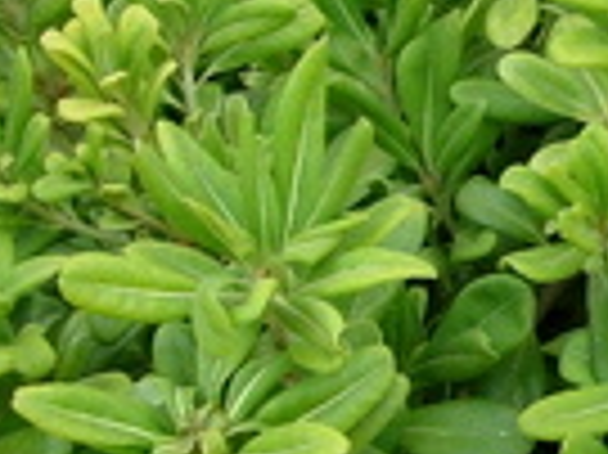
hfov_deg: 8.4
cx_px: 1202
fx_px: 3948
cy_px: 409
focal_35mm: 225
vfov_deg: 6.6
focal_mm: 7.8
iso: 64
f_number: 2.8
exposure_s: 1/249
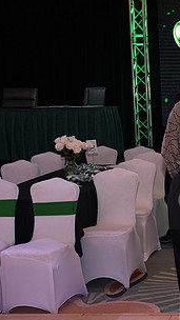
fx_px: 611
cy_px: 202
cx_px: 284
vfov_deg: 29.2
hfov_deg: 15.3
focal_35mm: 72
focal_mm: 36
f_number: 5.6
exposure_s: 1/250
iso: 2000
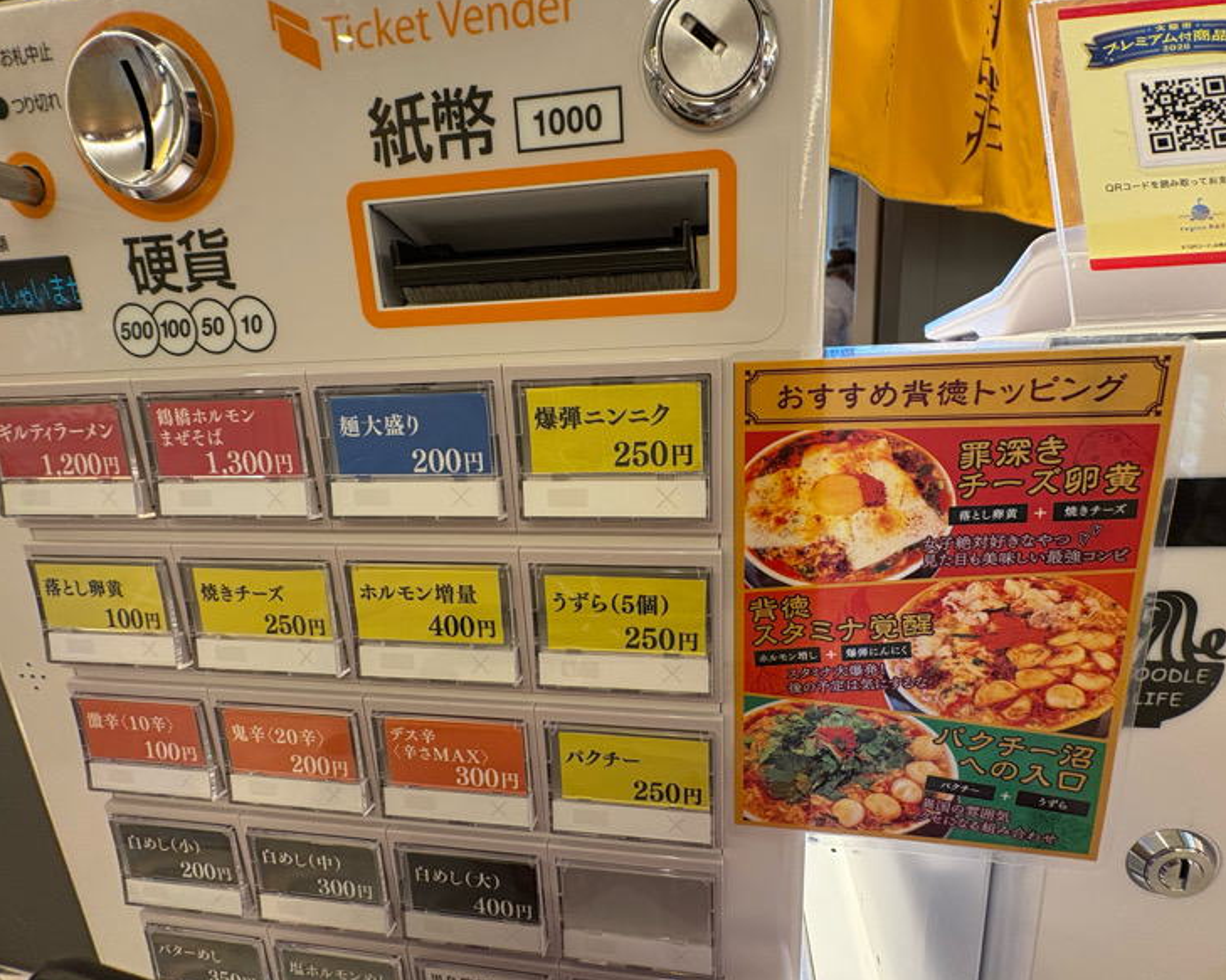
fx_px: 544
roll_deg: +3.0
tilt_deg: -12.6
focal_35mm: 15
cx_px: 642
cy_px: 481
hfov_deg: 96.7
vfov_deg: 84.0
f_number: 2.2
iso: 250
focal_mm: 2.22
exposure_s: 1/60
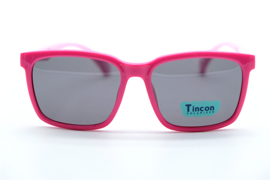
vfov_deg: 16.4
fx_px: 622
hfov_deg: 24.5
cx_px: 135
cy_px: 90
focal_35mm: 83
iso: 640
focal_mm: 55
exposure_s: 1/1000
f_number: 4
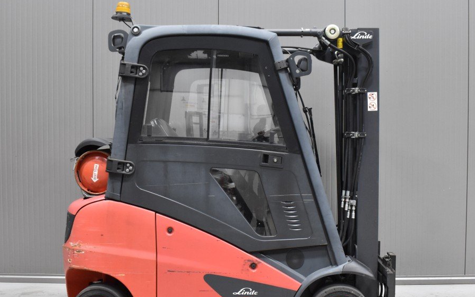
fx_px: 531
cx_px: 249
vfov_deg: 31.2
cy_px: 165
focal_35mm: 41
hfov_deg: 48.2
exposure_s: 1/30
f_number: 5
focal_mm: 20
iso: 1600
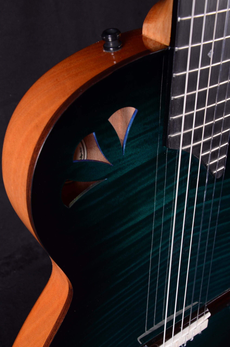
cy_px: 174
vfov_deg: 41.2
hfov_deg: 28.0
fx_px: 462
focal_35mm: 48
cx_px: 115
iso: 200
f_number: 11
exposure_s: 1/200
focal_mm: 32
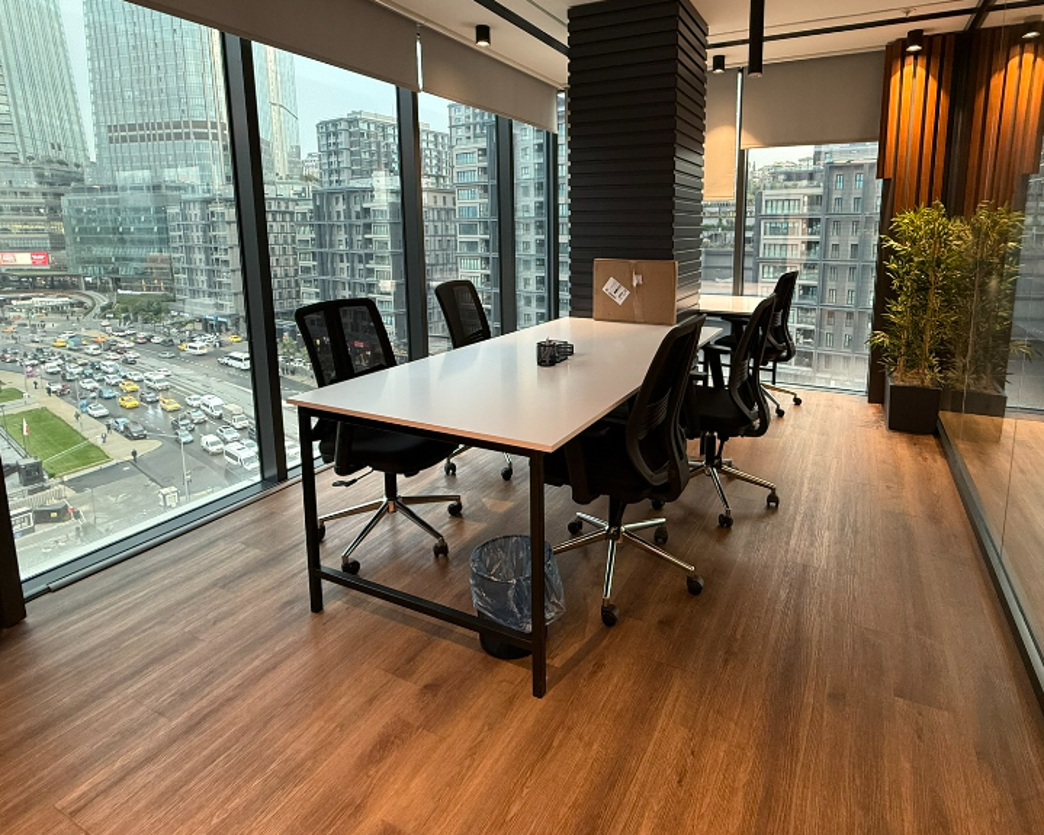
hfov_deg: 82.9
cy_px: 319
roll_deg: +0.5
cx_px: 590
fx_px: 587
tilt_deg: -8.2
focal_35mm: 19
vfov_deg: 69.8
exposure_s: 1/50
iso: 160
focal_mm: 2.22
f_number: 2.2
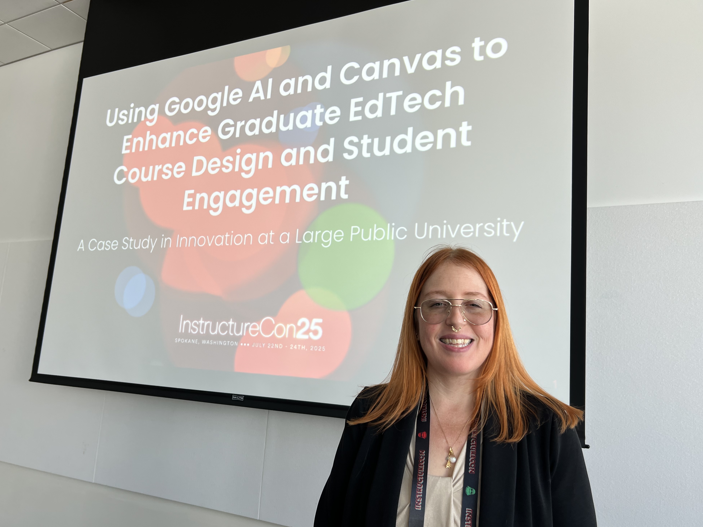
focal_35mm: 27
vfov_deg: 51.3
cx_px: 364
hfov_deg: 65.3
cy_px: 270
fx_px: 548
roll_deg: -3.0
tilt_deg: +7.5
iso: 32
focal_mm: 5.7
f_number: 1.5
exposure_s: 1/138
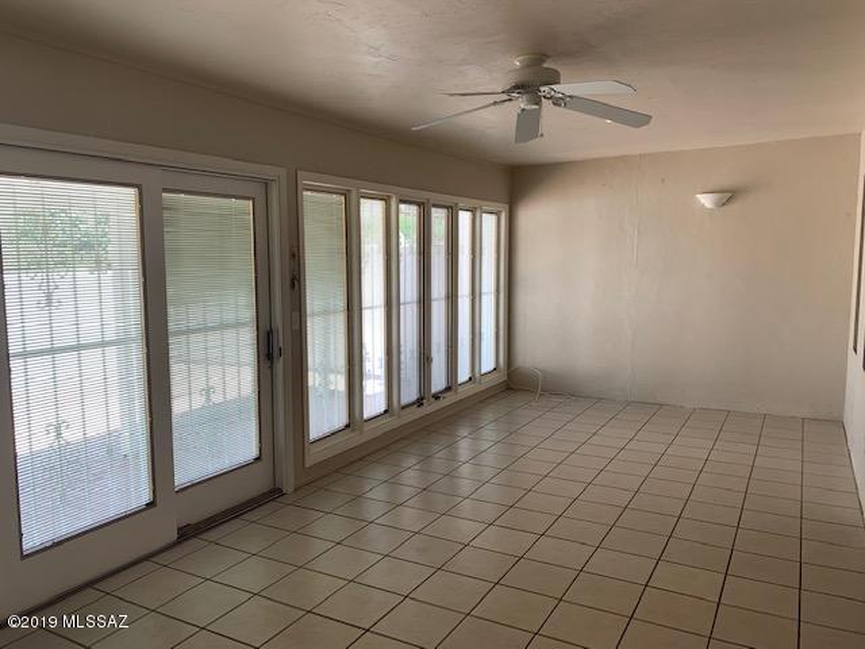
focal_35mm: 26
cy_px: 324
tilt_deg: -6.4
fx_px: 650
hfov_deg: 67.3
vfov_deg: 53.1
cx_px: 432
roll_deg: -0.3
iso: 32
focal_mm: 4.25
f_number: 1.8
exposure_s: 1/120
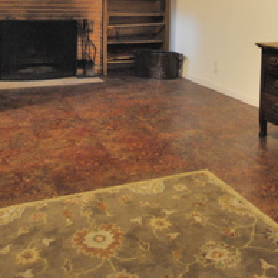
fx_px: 382
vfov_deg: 36.6
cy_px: 10
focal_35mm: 42
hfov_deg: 39.7
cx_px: 178
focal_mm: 10
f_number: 3.5
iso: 400
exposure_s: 1/8
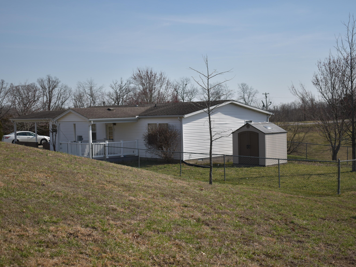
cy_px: 134
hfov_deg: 38.9
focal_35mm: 49
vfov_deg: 29.7
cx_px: 164
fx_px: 504
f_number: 4.2
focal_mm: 30
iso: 100
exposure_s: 1/1250
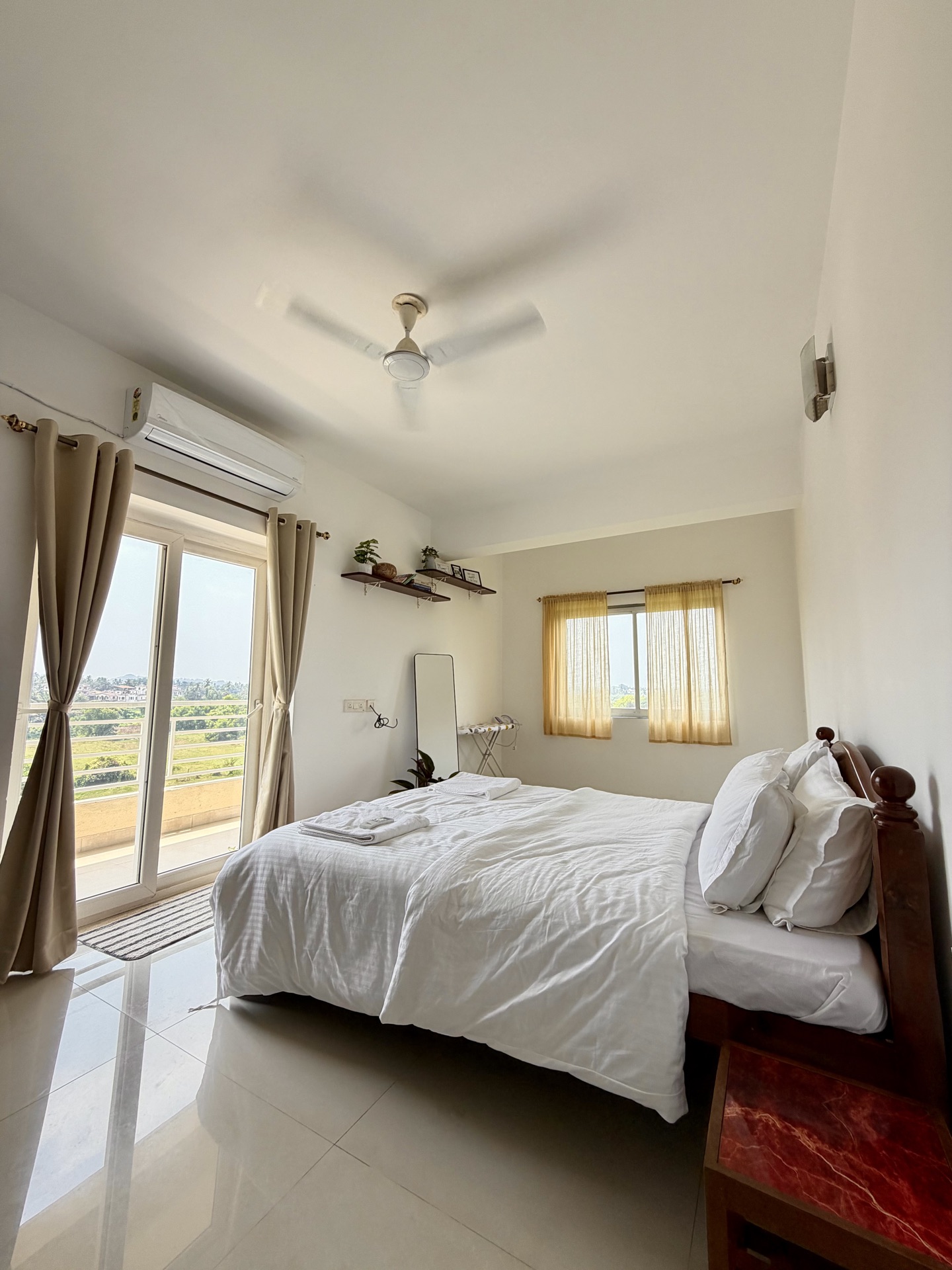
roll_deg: -0.9
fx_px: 513
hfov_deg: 85.7
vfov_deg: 102.1
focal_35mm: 14
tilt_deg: +6.7
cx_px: 476
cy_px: 635
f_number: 2.2
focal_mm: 2.22
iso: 50
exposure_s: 1/176
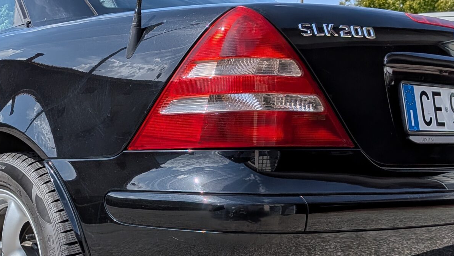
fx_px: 674
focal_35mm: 56
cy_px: 195
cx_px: 135
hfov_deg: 36.6
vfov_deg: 21.2
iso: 30
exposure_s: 1/17544
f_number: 1.7
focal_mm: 4.53
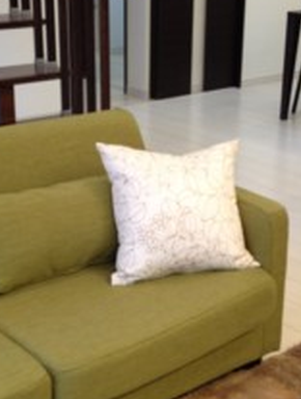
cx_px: 172
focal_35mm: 76
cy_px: 220
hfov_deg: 19.4
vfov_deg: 25.6
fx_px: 878
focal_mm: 4.28
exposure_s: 1/20
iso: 100
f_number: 2.4
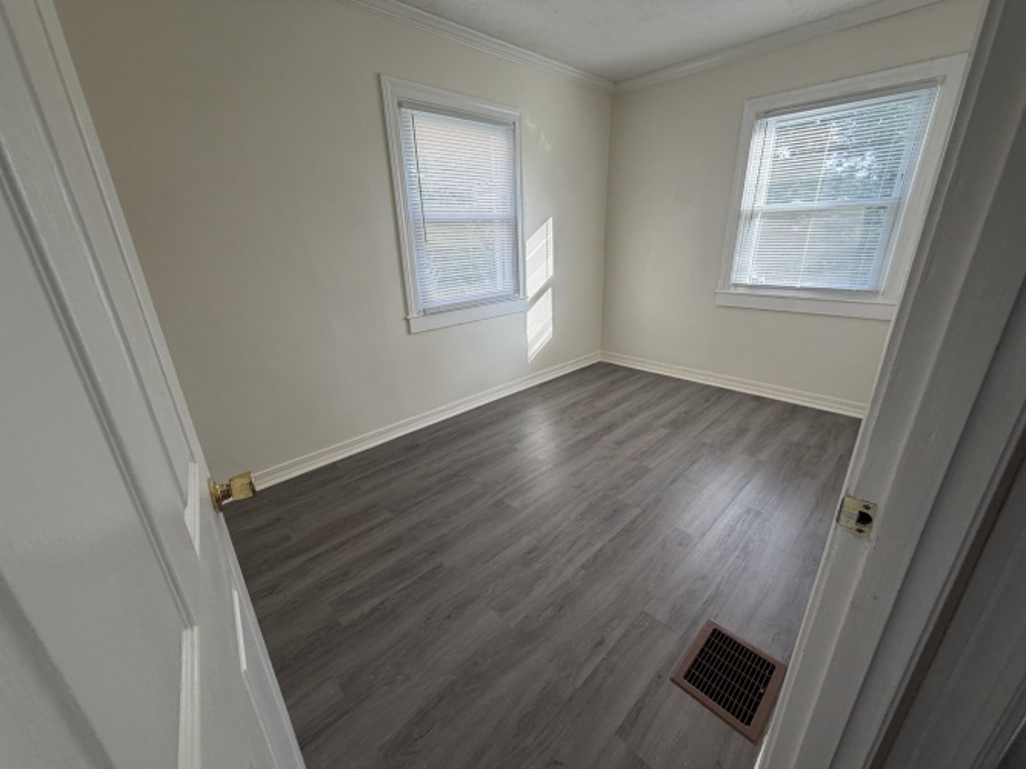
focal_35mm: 14
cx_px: 513
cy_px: 384
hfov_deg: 102.1
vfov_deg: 85.7
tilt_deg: -19.2
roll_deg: +1.7
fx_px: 415
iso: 100
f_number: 2.2
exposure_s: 1/121
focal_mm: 2.22
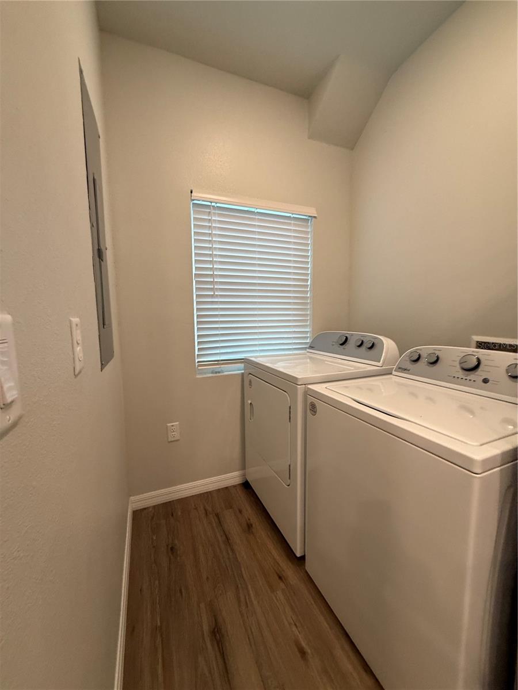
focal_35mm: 14
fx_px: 279
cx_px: 259
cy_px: 345
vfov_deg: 102.1
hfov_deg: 85.7
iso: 200
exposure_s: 1/120
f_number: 2.2
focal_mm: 2.22
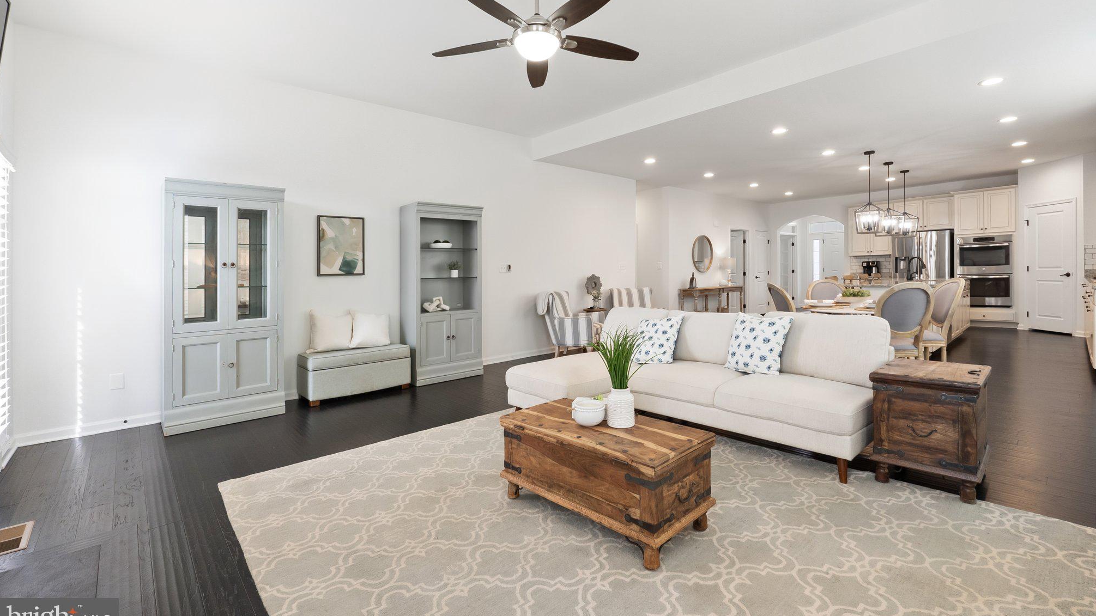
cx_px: 556
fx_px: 465
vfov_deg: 66.8
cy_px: 266
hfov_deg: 99.4
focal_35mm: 16
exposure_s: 1/2.5
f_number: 8
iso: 800
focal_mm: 10
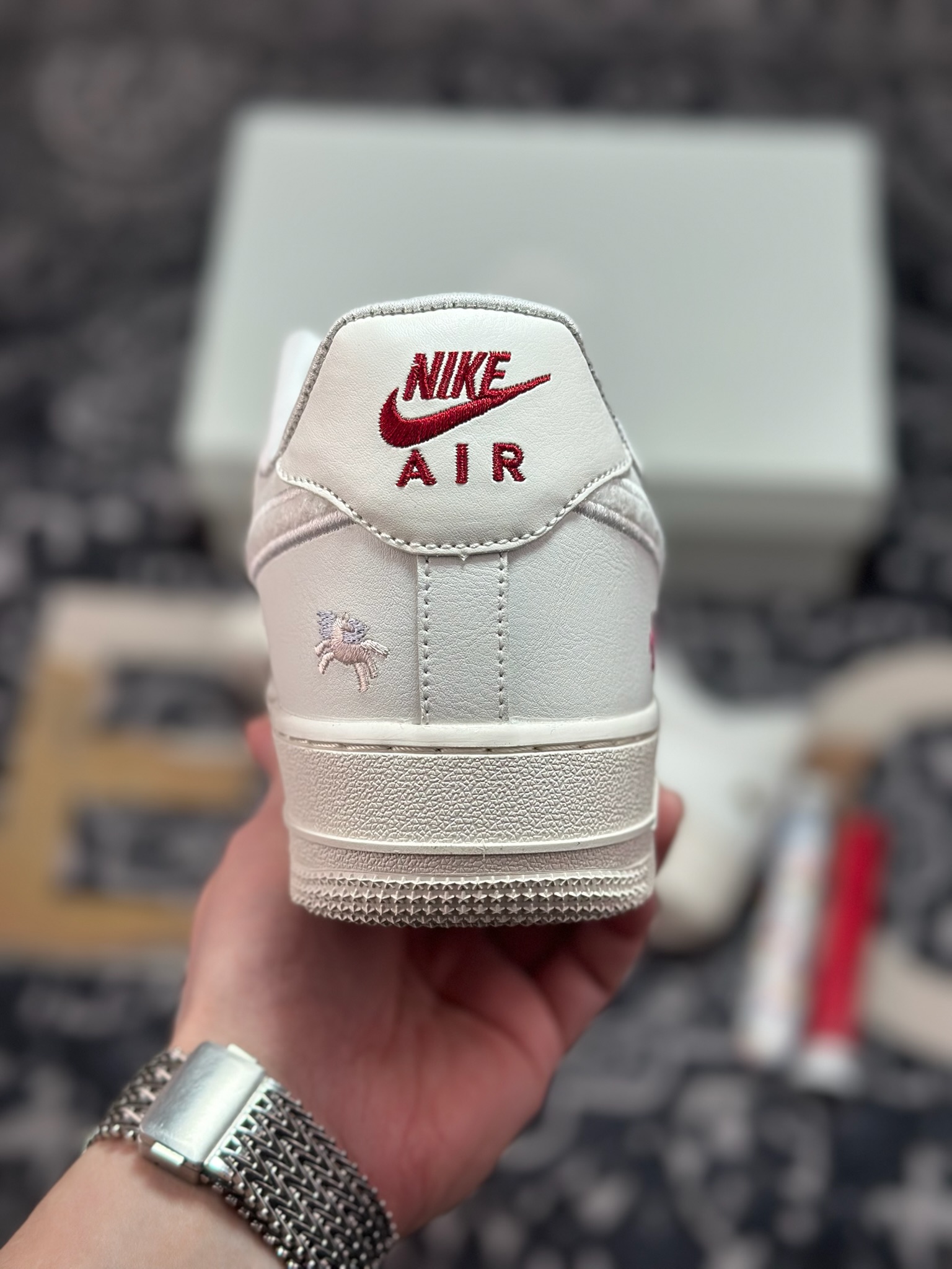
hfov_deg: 30.3
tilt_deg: -58.7
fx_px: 1760
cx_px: 476
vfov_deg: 39.7
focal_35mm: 48
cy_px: 634
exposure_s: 1/1323
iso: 80
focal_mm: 6.86
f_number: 1.78
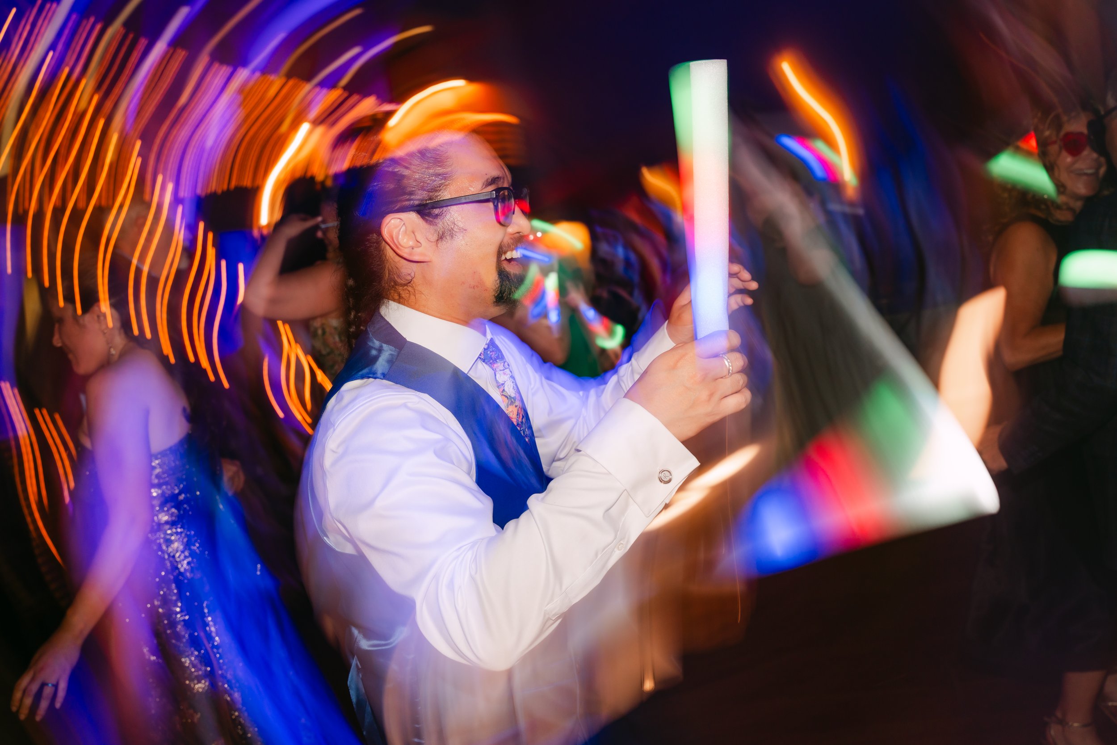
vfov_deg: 38.9
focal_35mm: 34
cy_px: 372
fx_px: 1055
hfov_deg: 55.8
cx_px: 558
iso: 320
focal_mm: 34
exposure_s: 1/5
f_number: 5.6
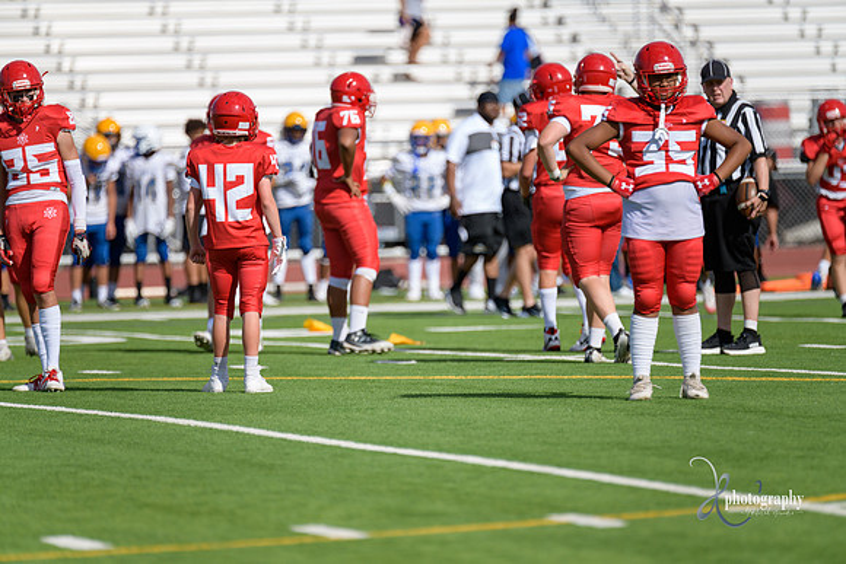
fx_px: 7051
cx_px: 423
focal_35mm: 300
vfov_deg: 4.6
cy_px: 282
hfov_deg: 6.9
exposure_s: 1/3200
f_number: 2.8
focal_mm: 300
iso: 200
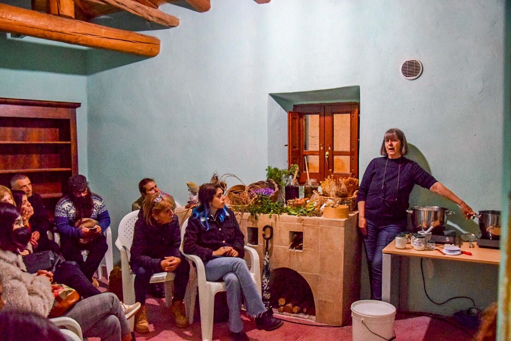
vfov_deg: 41.7
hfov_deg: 59.5
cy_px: 170
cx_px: 256
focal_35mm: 32
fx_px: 447
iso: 5000
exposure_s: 1/60
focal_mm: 21
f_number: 3.8
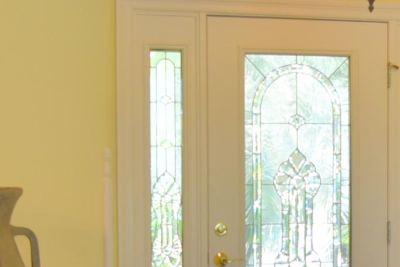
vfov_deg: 10.0
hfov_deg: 15.0
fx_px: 1511
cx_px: 302
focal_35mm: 136
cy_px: 303
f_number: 4.5
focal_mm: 31
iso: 400
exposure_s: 1/80
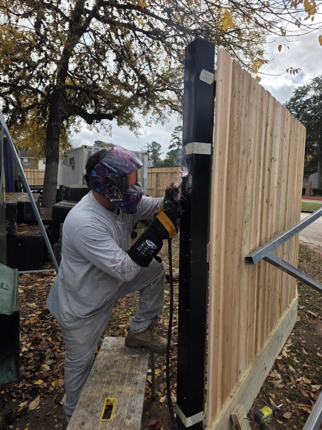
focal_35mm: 23
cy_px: 215
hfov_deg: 58.9
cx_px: 161
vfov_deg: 73.9
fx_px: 285
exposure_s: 1/3464
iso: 80
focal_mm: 6.25
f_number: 1.7
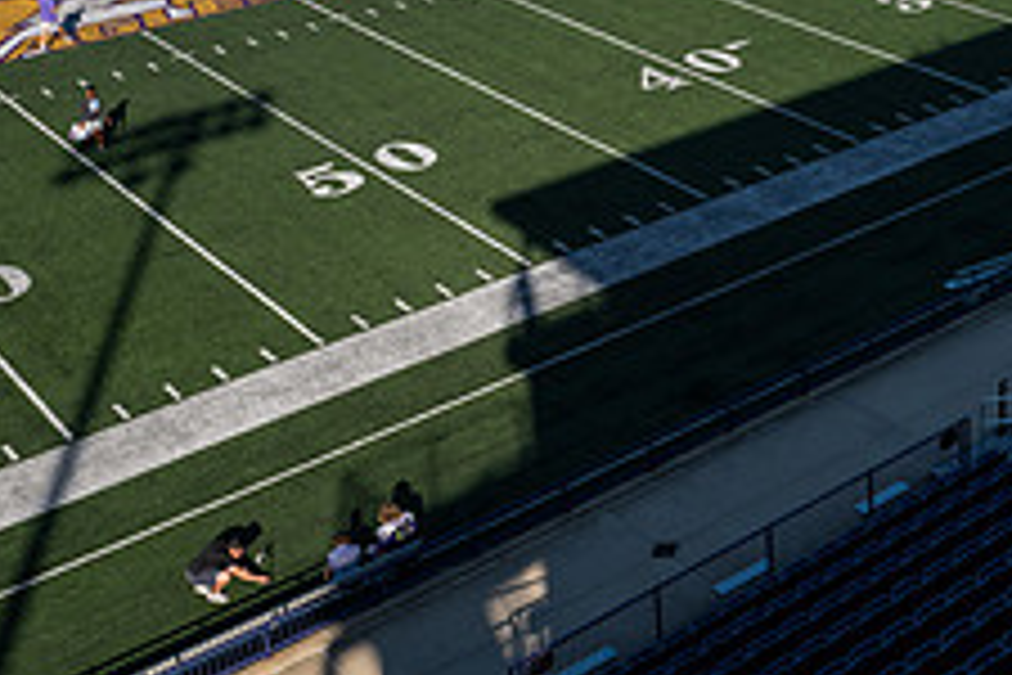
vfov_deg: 20.9
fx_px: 1743
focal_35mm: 62
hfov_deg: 30.5
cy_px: -56
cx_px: 972
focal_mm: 24
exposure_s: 1/400
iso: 100
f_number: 5.6
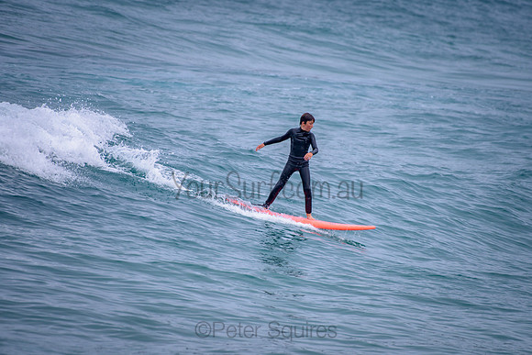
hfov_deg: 3.4
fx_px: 9060
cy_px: 177
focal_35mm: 613
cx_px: 291
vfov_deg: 2.2
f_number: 5.6
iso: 110
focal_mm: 500
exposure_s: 1/2000
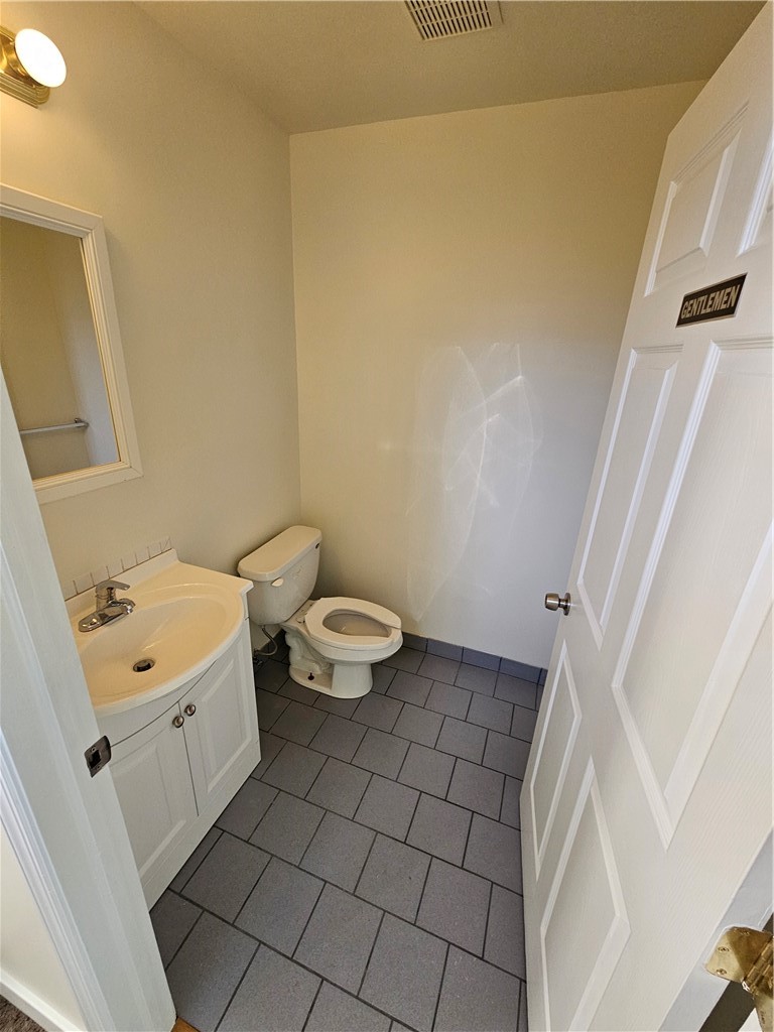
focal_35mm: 13
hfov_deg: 89.9
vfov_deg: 106.2
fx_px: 388
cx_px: 387
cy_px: 516
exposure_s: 1/60
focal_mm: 2.2
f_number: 2.2
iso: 250
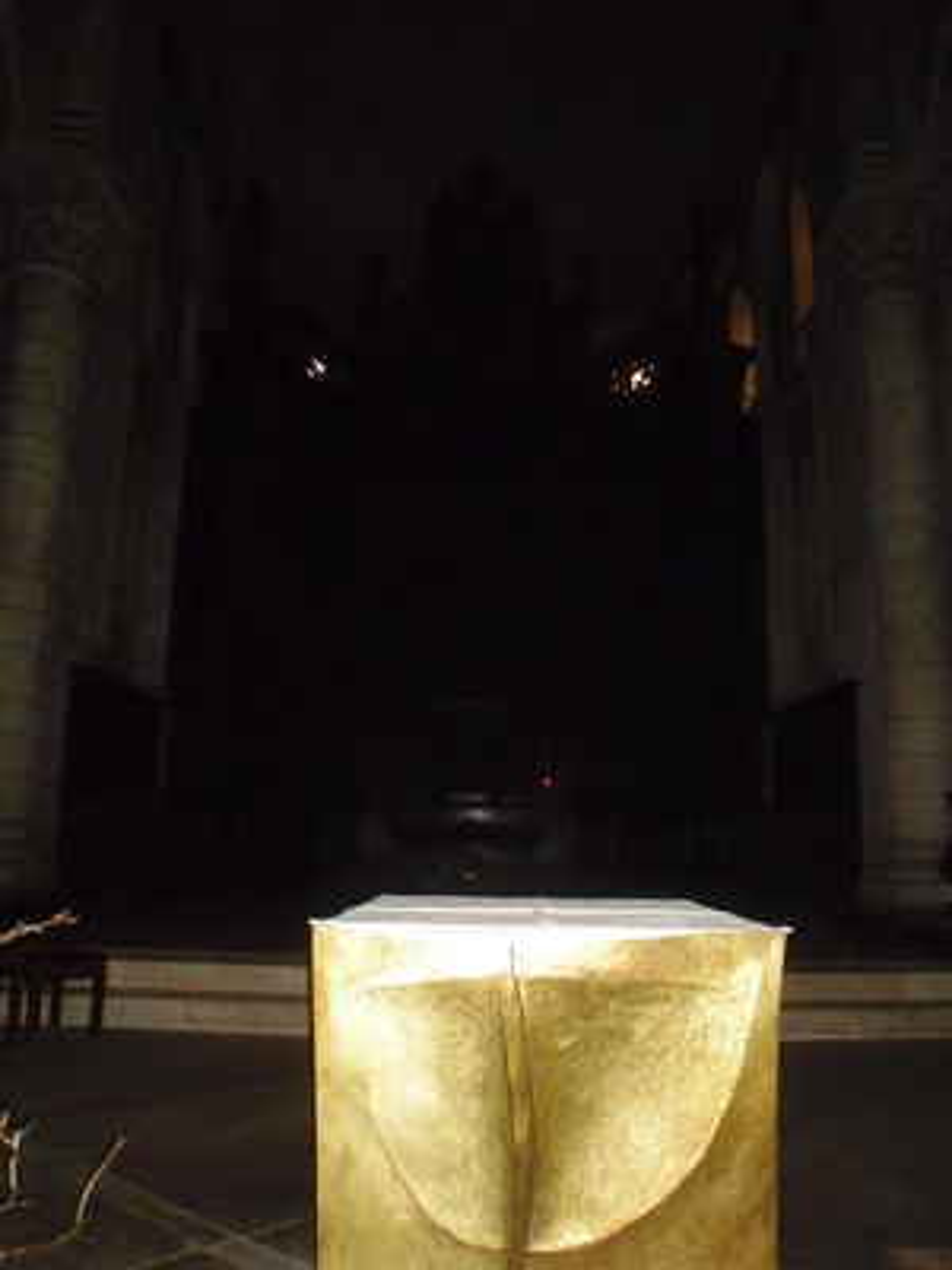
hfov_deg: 49.7
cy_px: 635
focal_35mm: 28
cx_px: 476
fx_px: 1027
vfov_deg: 63.4
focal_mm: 4.65
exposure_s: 1/60
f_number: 2.6
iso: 400
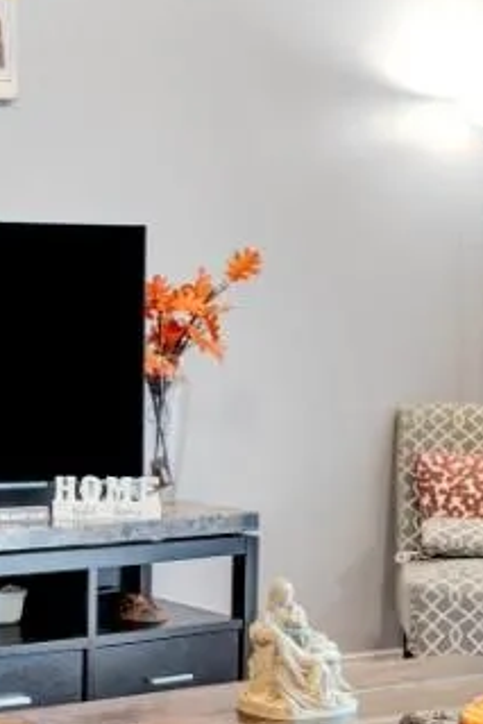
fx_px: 1427
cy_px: 338
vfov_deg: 28.4
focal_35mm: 71
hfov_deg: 15.8
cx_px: -438
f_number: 8
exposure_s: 1/3.33
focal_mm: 14
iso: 400
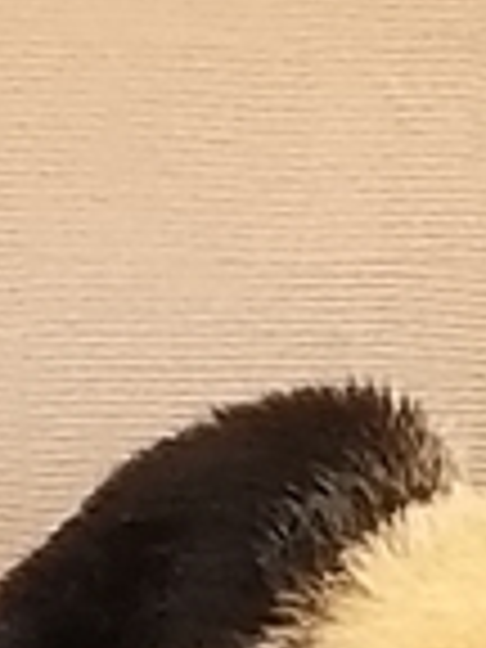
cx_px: 531
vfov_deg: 12.2
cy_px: 1282
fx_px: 2696
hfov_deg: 10.2
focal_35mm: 144
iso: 125
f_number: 1.7
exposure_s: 1/50
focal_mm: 4.25
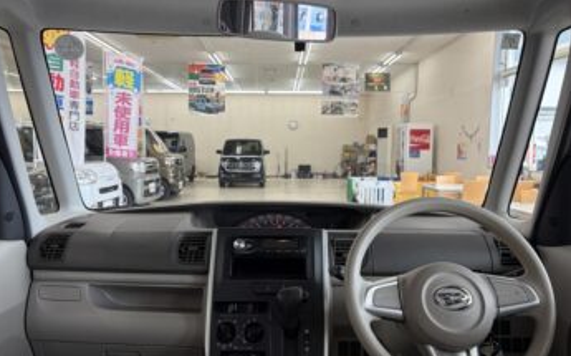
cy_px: 190
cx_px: 283
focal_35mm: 28
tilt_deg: -5.3
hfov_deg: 66.5
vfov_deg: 44.4
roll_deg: +0.1
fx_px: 435
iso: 64
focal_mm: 5.96
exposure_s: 1/122
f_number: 1.6
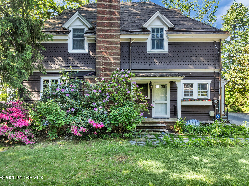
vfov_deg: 56.8
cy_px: 93
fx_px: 173
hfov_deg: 71.6
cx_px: 124
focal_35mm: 24
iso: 160
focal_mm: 12.29
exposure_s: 1/50
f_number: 2.8
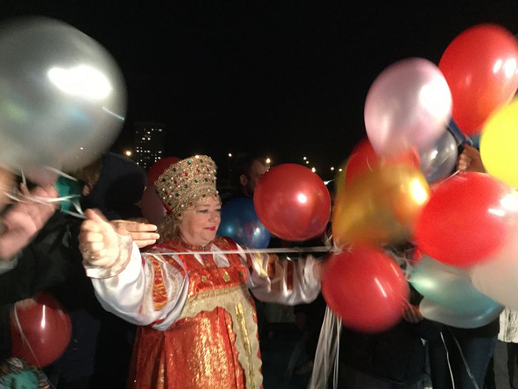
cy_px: 194
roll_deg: -0.8
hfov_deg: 58.4
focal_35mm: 31
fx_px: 464
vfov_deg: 45.4
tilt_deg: -2.0
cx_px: 259
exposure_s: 1/17
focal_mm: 3.3
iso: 400
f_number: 2.4
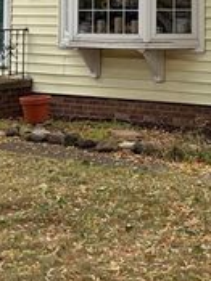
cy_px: -31
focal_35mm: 99
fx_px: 806
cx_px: 159
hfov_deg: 14.9
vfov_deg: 19.0
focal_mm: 5.96
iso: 50
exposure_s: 1/1799
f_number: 1.6
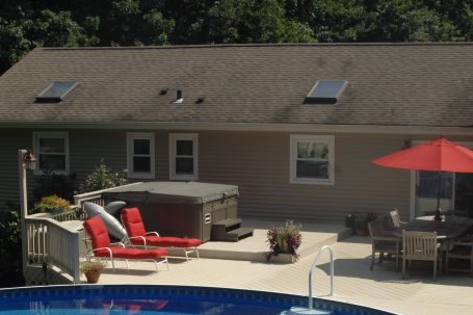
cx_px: 161
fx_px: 1090
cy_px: 274
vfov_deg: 16.3
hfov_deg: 24.4
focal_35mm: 83
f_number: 7.6
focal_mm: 28
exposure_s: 1/200
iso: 100
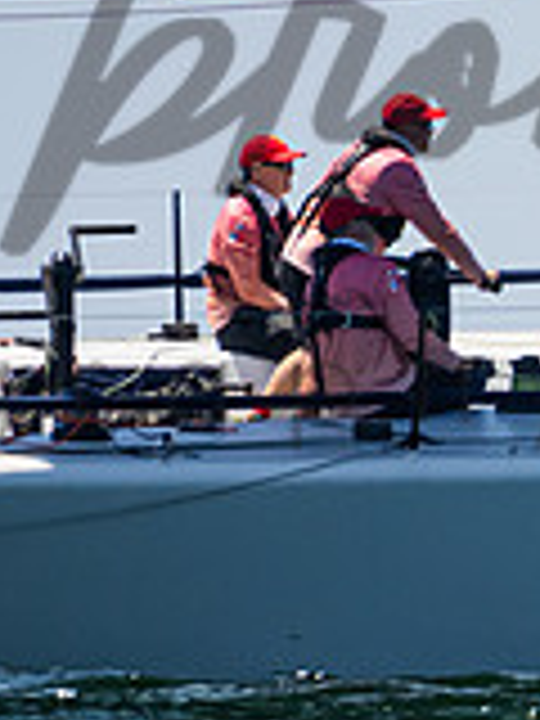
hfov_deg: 0.7
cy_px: 160
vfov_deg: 1.0
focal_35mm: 2068
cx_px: 891
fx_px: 43014
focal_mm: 400
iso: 400
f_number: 8
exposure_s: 1/1600
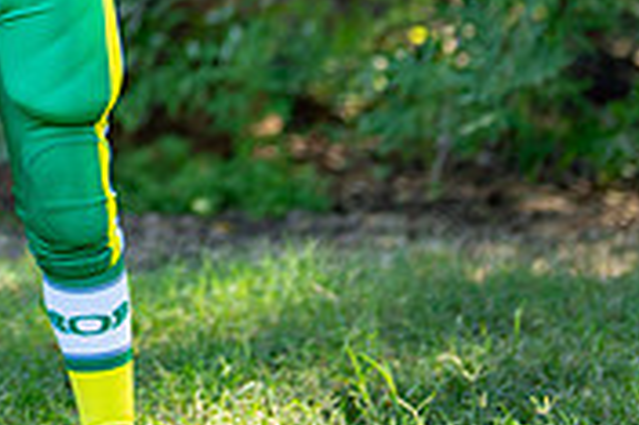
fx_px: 3742
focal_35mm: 211
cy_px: -221
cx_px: -163
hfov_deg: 9.6
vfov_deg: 6.4
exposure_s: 1/1000
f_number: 1.2
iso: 100
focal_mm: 50
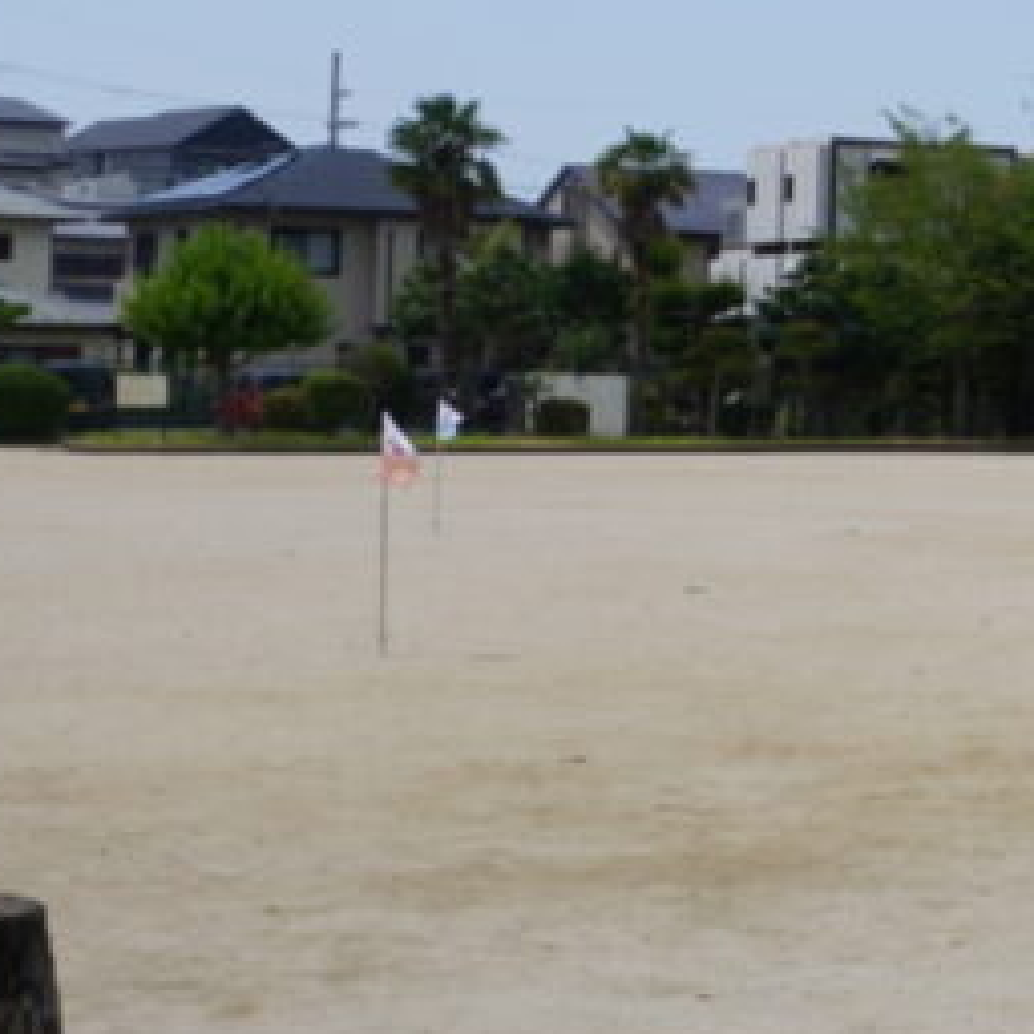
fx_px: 3447
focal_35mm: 102
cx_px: 1684
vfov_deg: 17.0
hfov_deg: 15.4
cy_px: 265
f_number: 10
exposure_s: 1/250
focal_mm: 16
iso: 100
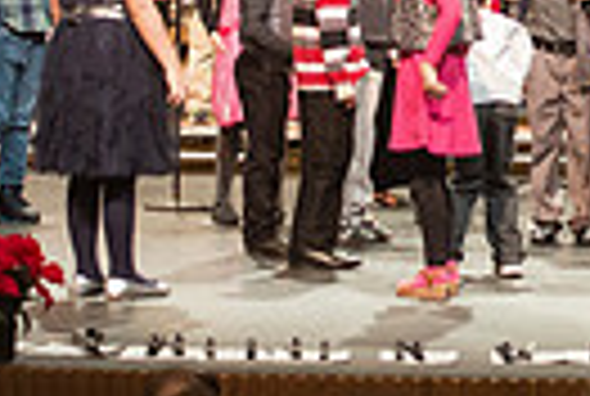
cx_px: 658
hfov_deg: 6.6
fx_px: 5076
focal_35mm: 309
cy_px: -11
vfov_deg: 4.5
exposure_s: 1/160
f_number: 2.8
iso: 2500
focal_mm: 70
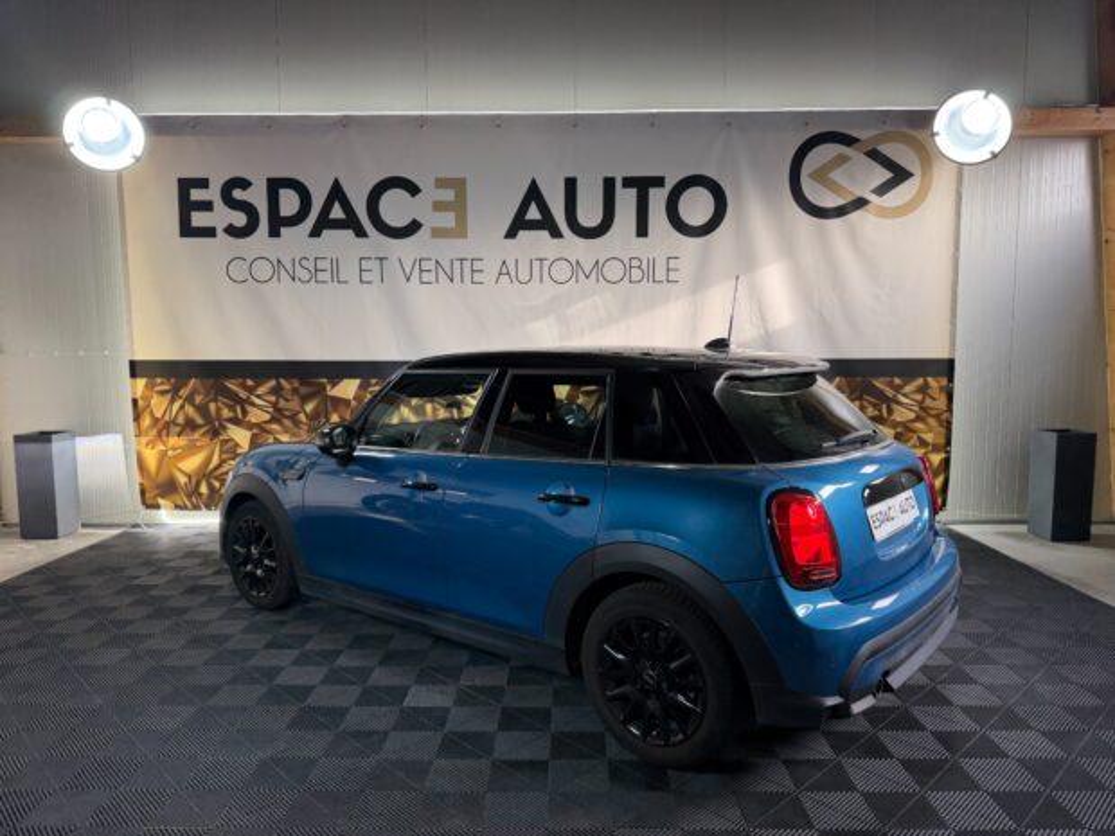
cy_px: 418
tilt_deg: -5.6
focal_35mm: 24
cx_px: 558
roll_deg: +0.4
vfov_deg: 56.8
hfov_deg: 71.6
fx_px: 773
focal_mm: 6.76
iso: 125
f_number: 1.78
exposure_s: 1/100
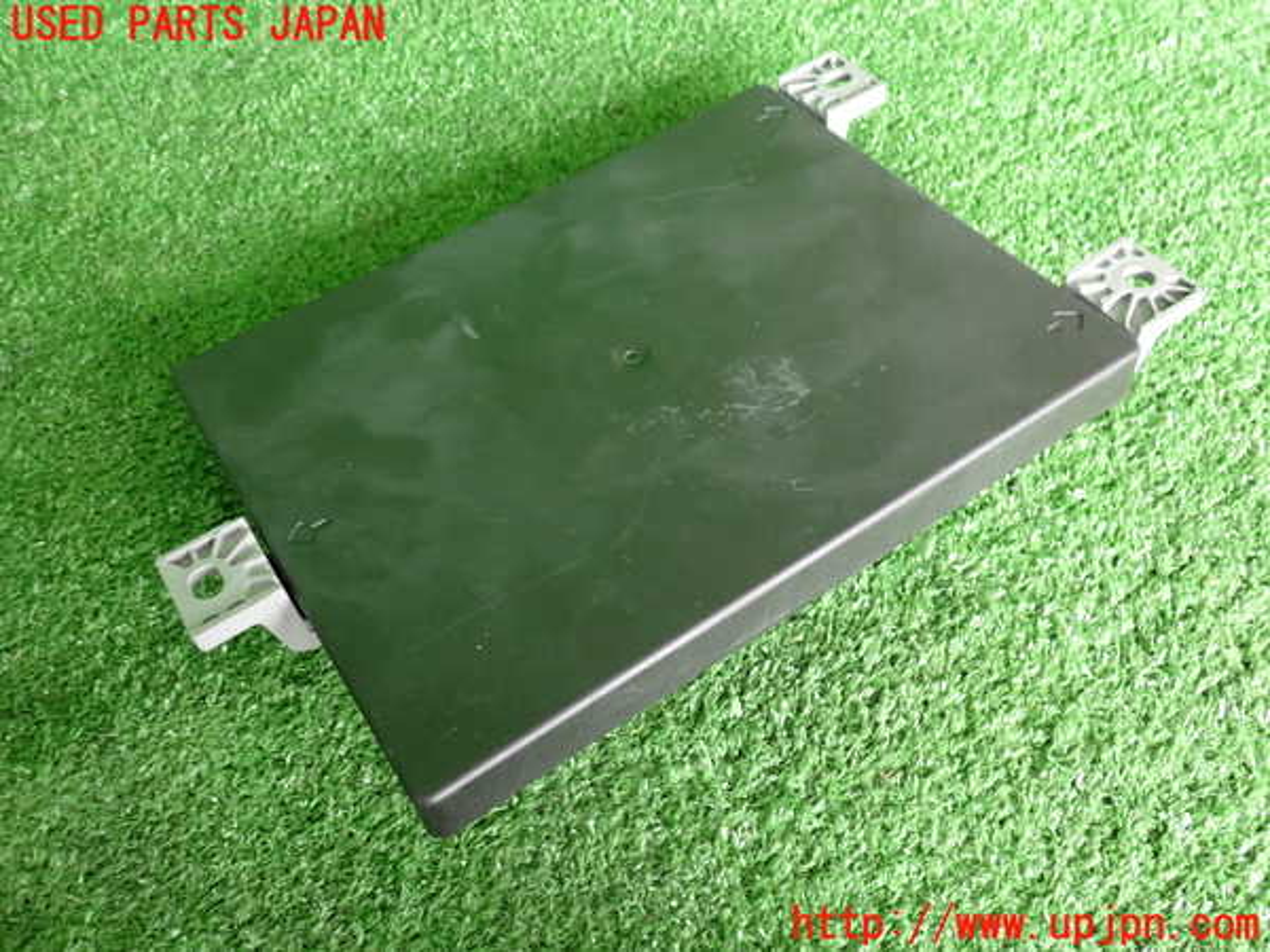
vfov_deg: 46.8
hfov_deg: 60.0
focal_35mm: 30
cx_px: 635
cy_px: 476
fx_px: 1101
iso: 200
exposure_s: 1/40
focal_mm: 5.4
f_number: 2.3
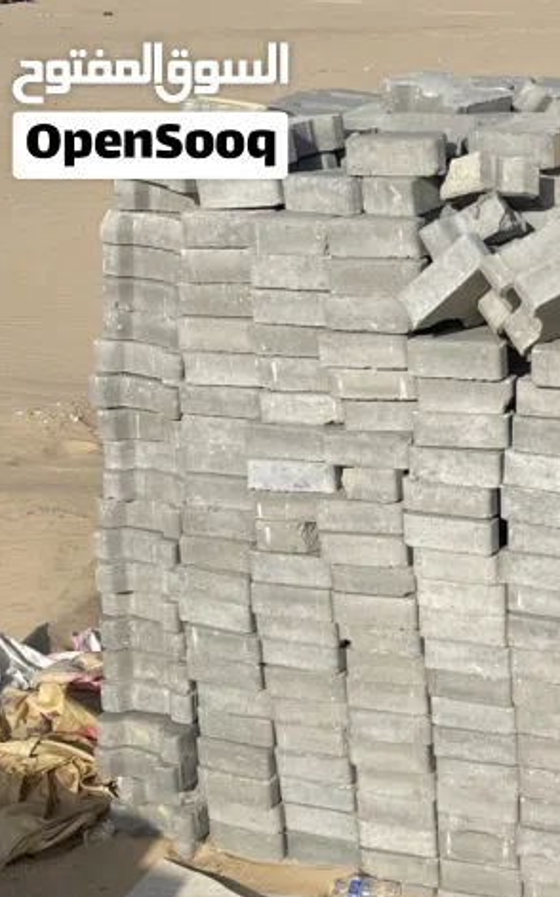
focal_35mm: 36
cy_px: 453
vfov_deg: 54.0
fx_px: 880
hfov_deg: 32.2
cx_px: 575
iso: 32
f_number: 1.6
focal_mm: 5.1
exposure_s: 1/5917
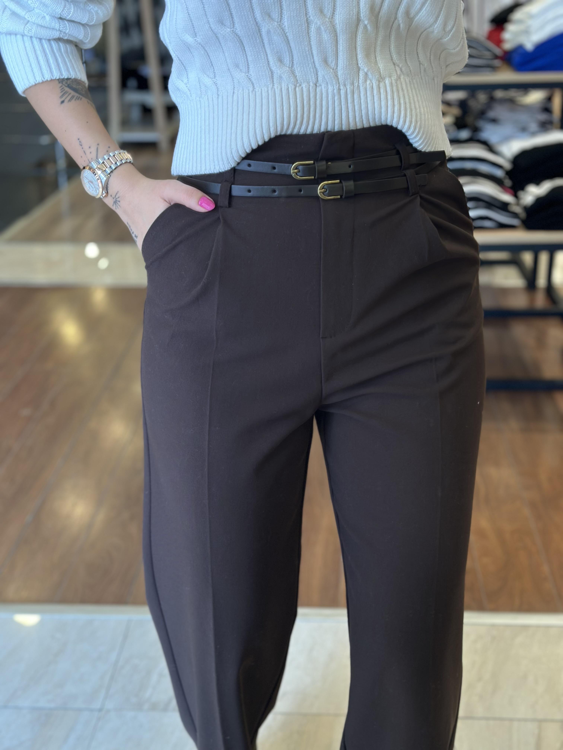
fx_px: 1041
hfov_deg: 30.3
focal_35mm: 48
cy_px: 375
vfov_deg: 39.7
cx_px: 282
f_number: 1.78
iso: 160
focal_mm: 6.86
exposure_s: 1/60
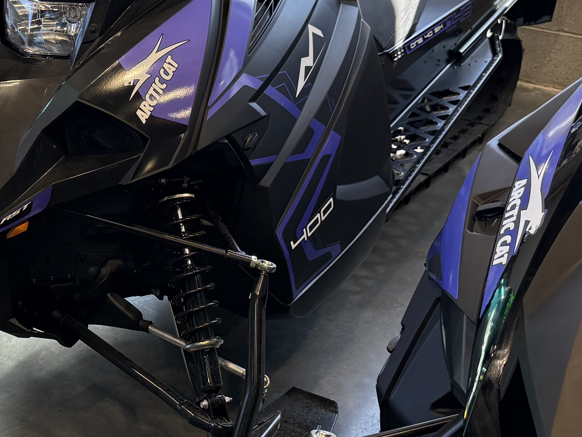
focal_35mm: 64
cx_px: 88
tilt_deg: -26.8
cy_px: 251
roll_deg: -0.4
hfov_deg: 29.3
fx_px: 1076
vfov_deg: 22.9
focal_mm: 6.76
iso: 200
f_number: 1.78
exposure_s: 1/232
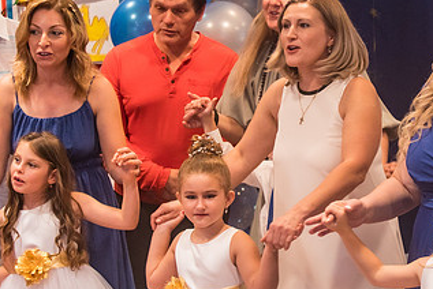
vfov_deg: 10.7
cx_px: 365
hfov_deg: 15.9
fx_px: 1541
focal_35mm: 128
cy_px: 87
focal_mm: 70
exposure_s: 1/160
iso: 3200
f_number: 3.5
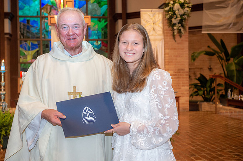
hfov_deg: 32.4
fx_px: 418
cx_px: 122
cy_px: 80
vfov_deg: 21.9
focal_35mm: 62
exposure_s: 1/125
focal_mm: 62
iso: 1600
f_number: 5.6
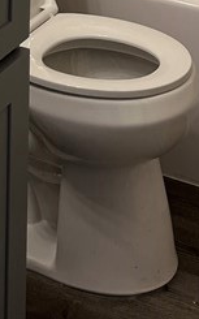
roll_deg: -1.2
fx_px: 998
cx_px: 36
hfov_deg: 11.3
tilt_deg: -2.1
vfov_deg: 14.6
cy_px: -345
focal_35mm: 115
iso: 80
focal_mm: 5.1
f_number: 1.6
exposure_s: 1/122
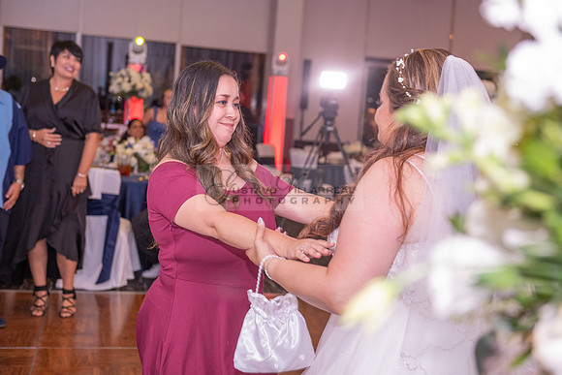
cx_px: 281
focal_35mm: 48
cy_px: 188
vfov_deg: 28.1
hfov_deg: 41.1
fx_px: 749
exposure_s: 1/125
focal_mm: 48
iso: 1600
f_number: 3.5
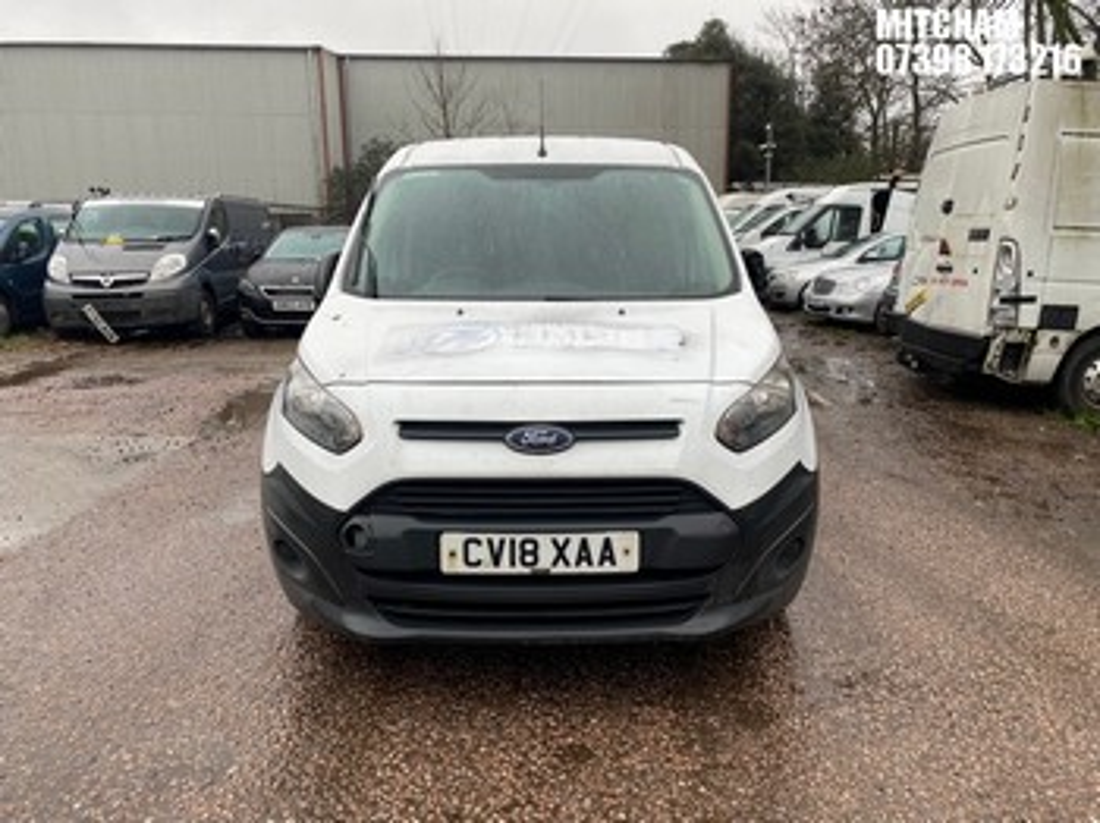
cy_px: 412
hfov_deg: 67.3
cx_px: 550
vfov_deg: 53.0
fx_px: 826
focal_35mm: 26
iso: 32
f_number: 1.8
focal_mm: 4.25
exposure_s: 1/150
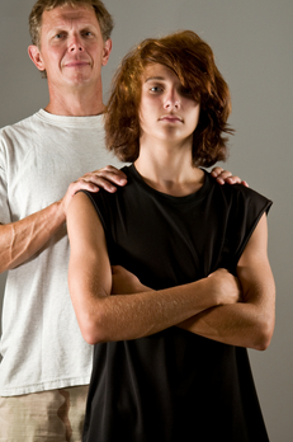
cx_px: 106
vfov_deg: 22.4
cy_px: 253
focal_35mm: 91
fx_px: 1114
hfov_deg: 15.0
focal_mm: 44
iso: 200
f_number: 14
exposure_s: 1/100
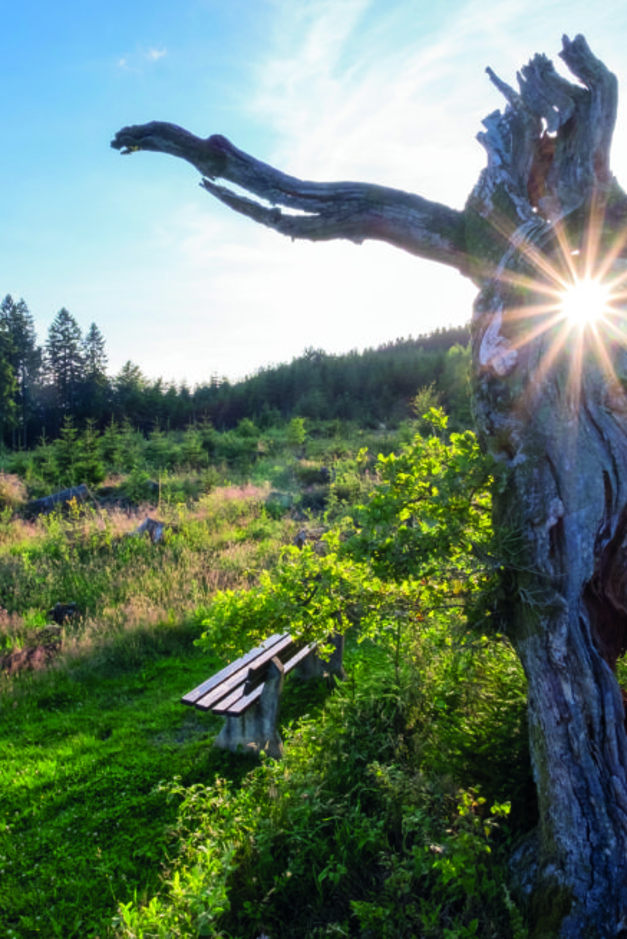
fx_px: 653
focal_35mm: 25
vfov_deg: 71.5
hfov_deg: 51.3
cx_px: 316
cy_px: 471
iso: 400
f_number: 16
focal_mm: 10.5
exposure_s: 1/40
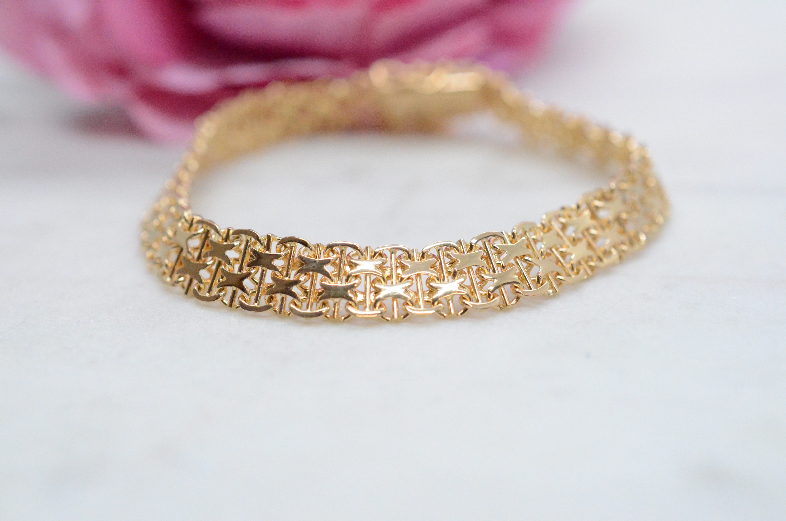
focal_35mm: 60
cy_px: 260
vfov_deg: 22.5
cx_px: 393
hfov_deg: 33.5
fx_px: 1307
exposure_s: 1/3200
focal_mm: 40
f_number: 5.6
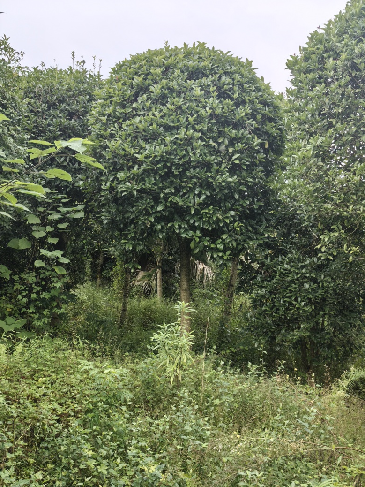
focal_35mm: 37
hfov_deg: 38.7
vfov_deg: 50.1
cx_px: 183
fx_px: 520
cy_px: 243
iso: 50
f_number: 2
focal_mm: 5.72
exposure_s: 1/1199
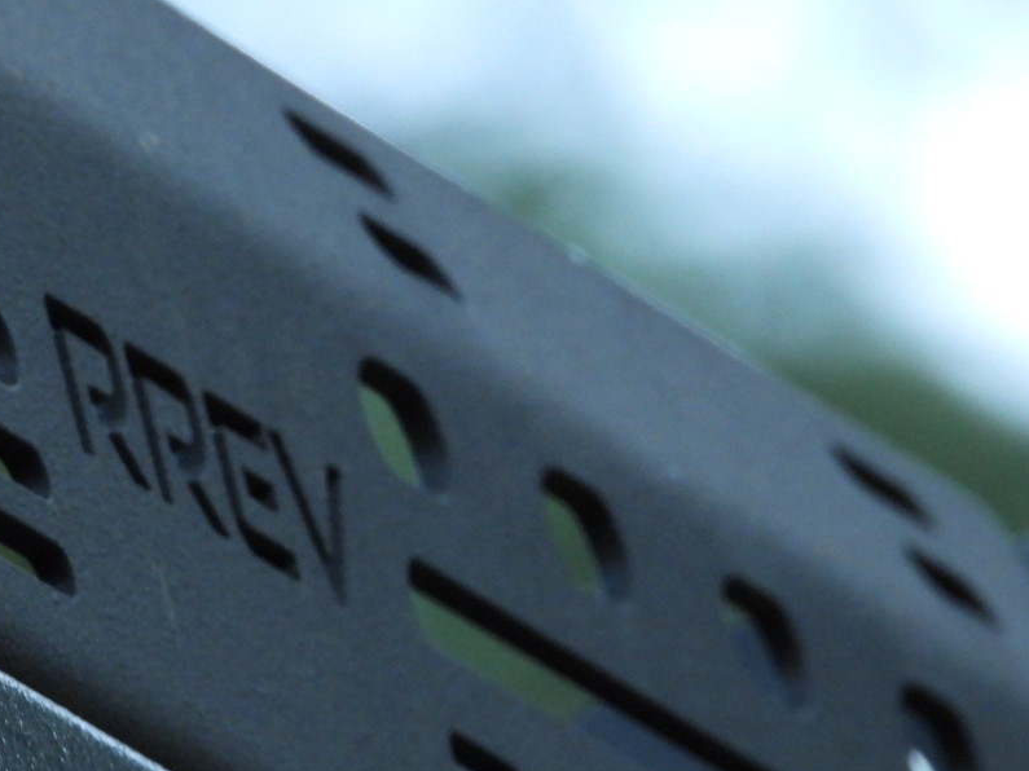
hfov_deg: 1.2
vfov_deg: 0.9
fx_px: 50081
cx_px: 192
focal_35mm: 1685
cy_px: 427
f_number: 5.6
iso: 800
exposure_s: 1/60
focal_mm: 167
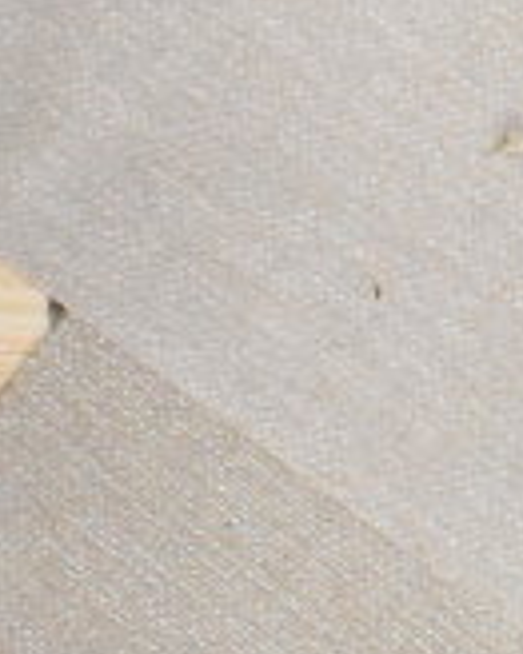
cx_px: 1150
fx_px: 3808
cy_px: 245
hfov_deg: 7.5
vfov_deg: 9.8
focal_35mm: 197
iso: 6400
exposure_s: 1/250
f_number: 8
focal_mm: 25
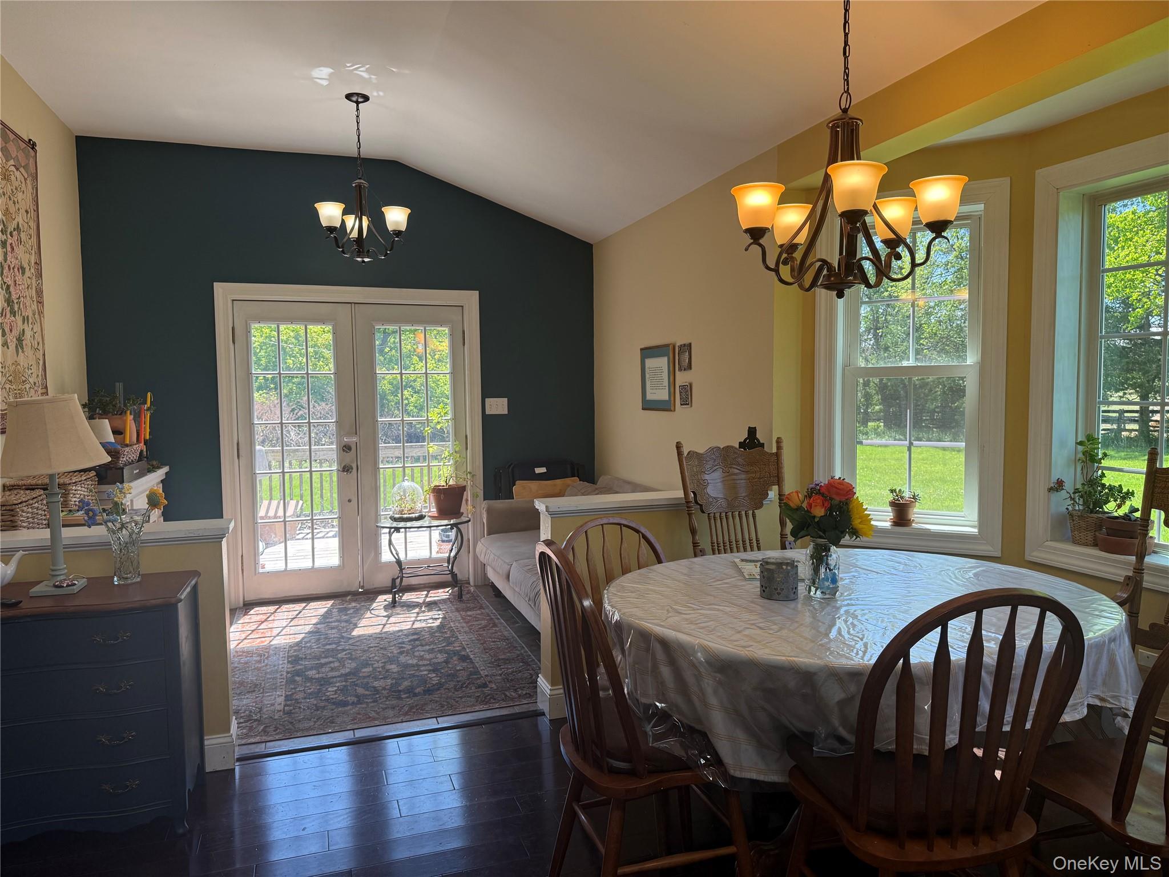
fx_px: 810
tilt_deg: -3.7
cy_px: 438
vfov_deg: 56.8
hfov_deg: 71.6
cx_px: 584
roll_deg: +1.0
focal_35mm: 24
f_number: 1.78
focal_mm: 6.76
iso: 100
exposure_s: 1/381
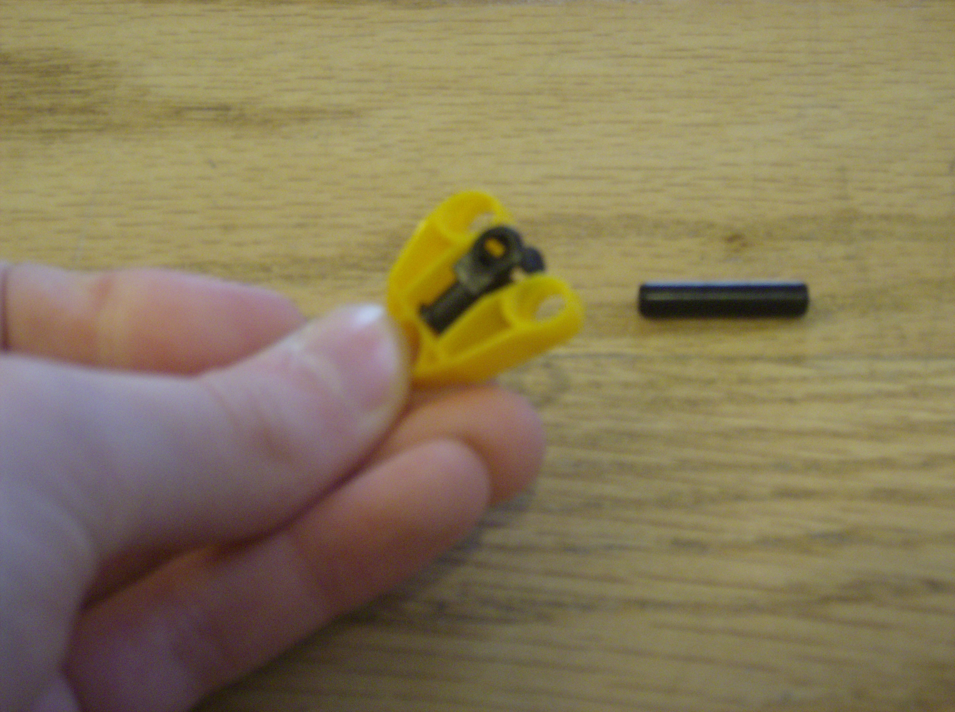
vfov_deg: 26.0
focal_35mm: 56
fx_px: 1542
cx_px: 478
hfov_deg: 34.4
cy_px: 356
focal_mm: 9.3
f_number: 3.4
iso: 200
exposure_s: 1/9.96
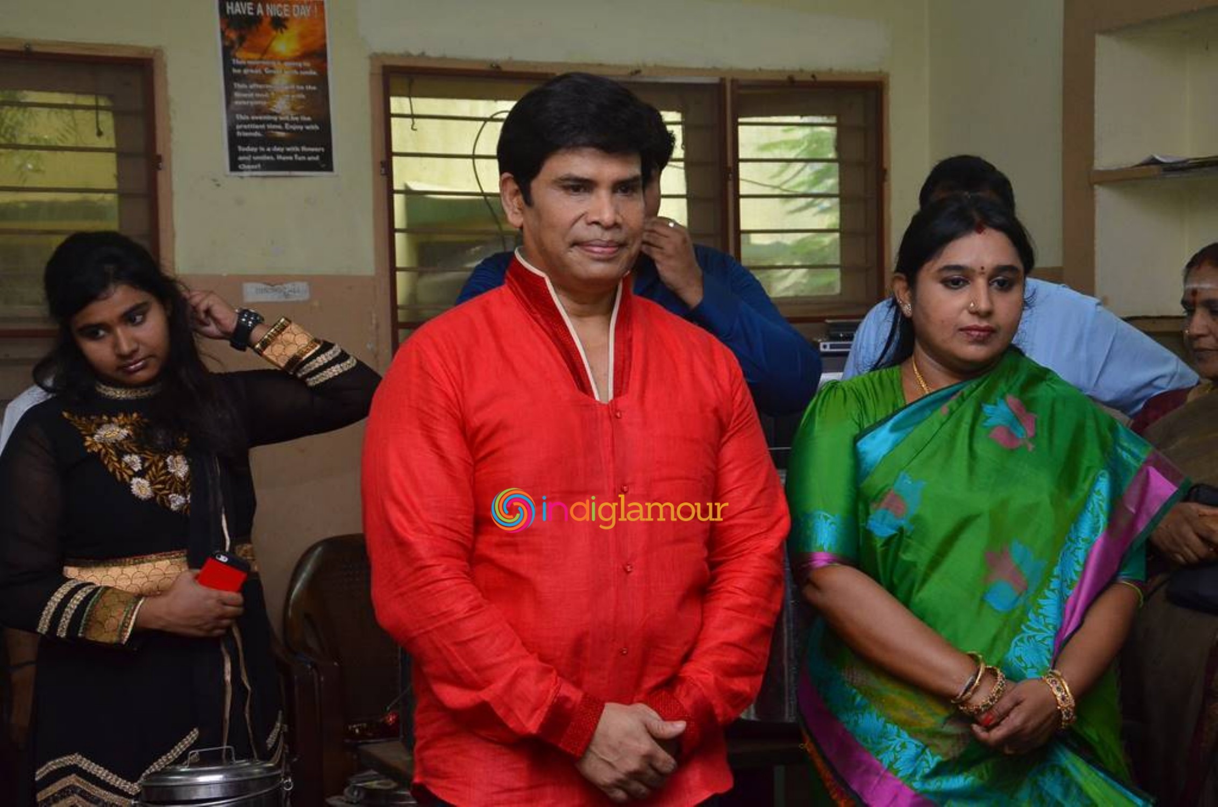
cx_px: 609
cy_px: 404
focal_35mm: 68
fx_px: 2279
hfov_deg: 29.9
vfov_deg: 20.1
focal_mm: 45
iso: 1600
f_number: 7.1
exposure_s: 1/125
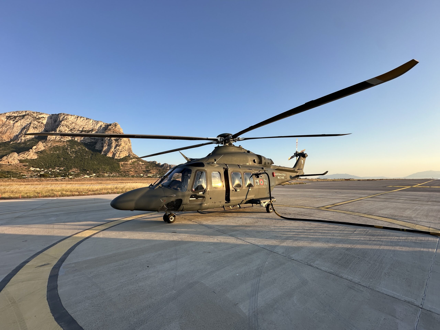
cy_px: 165
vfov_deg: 85.7
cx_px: 220
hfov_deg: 102.1
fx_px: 178
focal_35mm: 14
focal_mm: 2.22
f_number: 2.2
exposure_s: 1/558
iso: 40
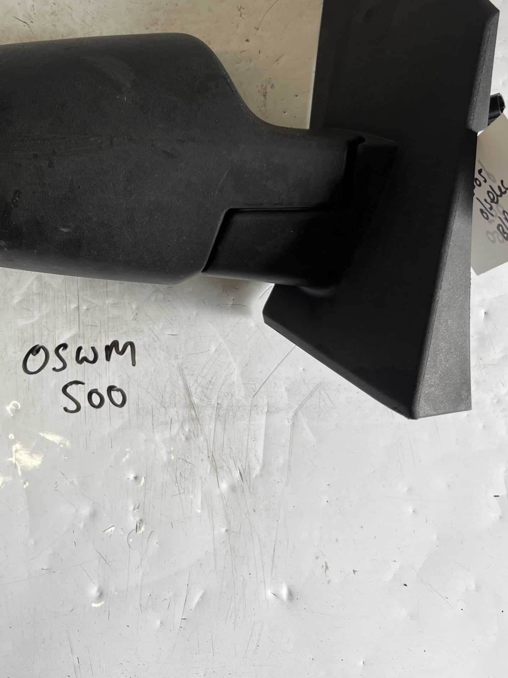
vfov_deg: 51.6
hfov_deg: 40.5
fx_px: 685
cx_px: 205
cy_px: 222
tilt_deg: -78.4
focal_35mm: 35
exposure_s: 1/123
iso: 32
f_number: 1.6
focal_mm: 5.1
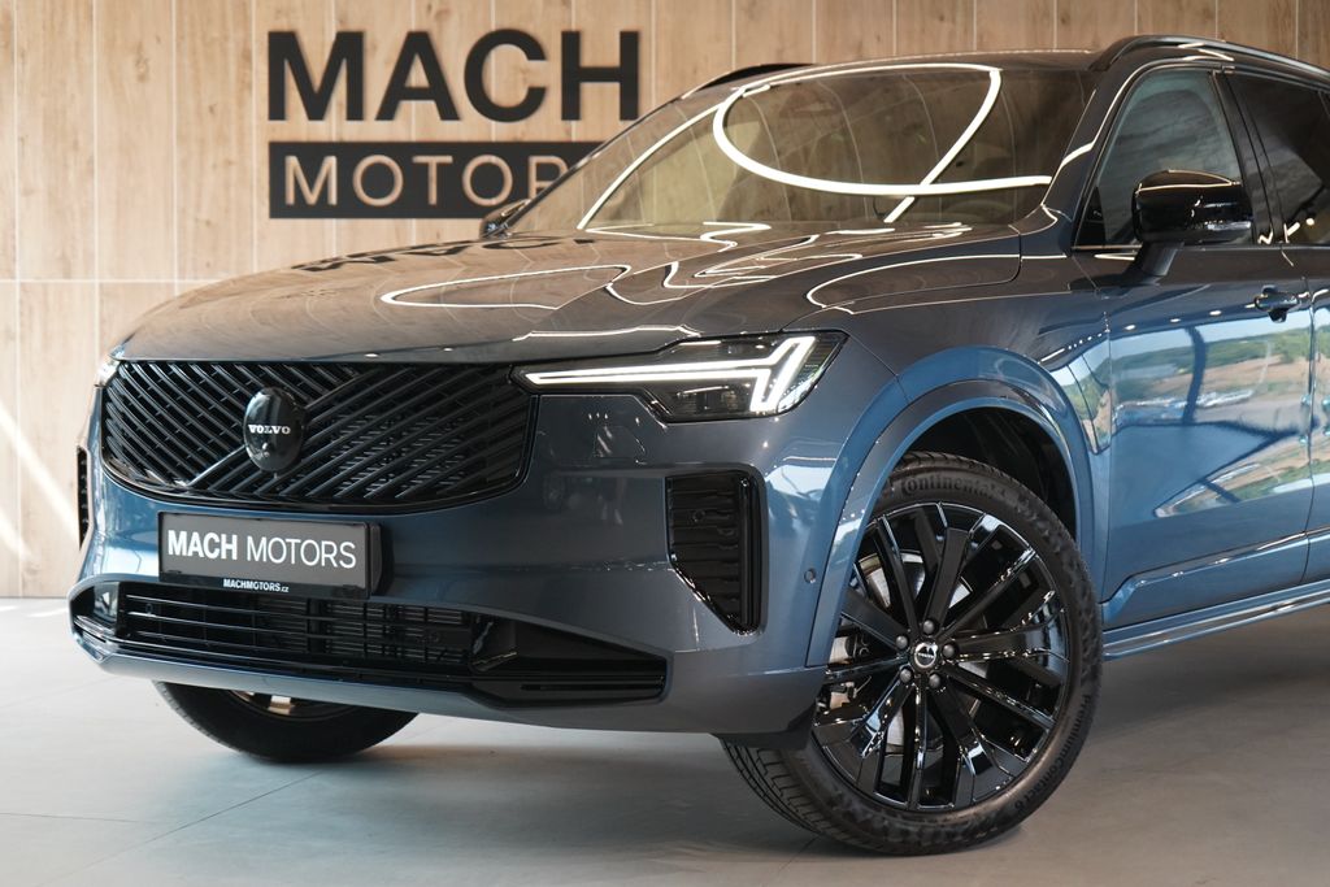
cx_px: 665
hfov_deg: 31.9
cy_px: 444
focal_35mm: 63
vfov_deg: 21.6
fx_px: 2328
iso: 4000
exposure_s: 1/160
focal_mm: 63
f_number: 5.6
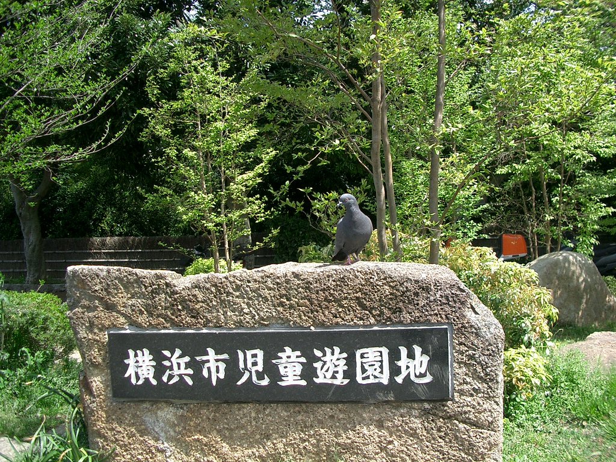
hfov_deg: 52.6
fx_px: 623
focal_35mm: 35
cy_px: 231
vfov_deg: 40.7
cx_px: 308
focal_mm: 5.8
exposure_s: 1/320
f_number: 2.6
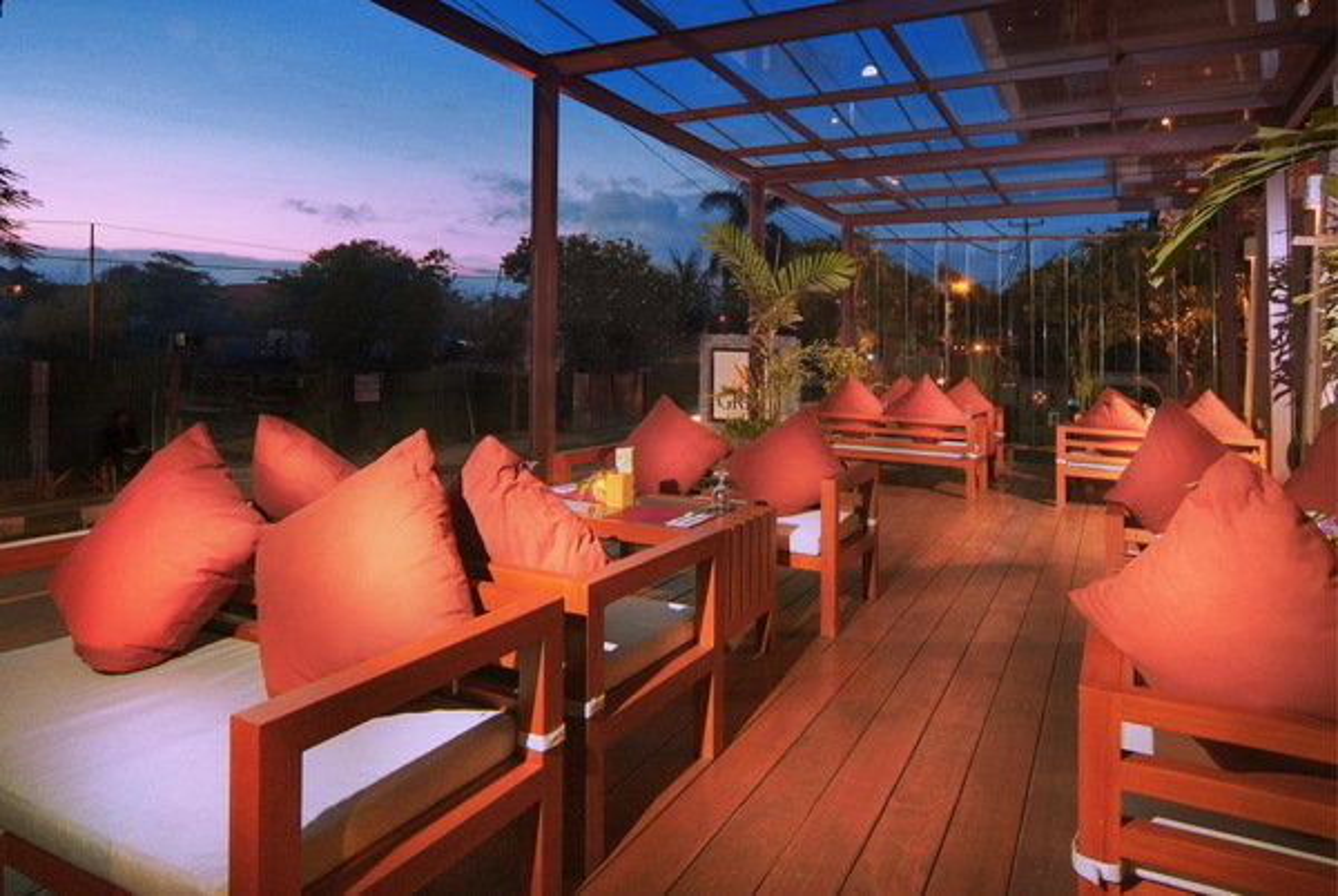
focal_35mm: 18
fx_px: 670
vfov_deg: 67.6
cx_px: 669
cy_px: 448
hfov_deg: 89.9
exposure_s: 1
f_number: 8
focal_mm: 12
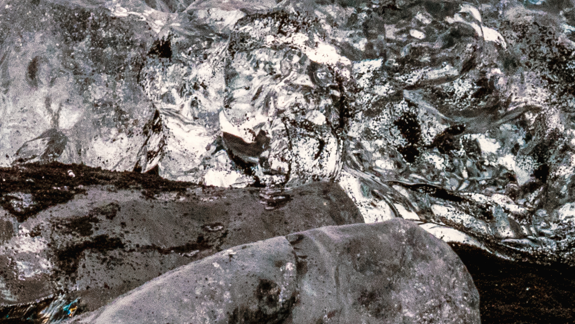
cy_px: 234
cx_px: -187
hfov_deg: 8.1
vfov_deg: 4.6
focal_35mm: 263
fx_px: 4010
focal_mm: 46
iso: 500
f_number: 22
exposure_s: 1.3
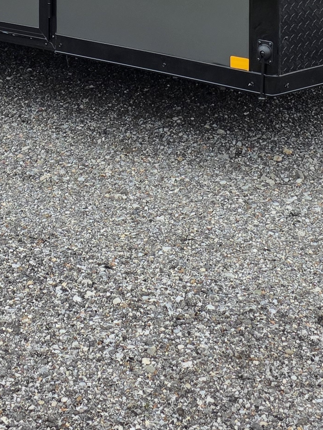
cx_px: 91
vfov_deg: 17.7
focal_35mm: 99
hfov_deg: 14.9
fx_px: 1231
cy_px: -226
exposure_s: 1/3363
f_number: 1.7
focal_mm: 6.3
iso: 80
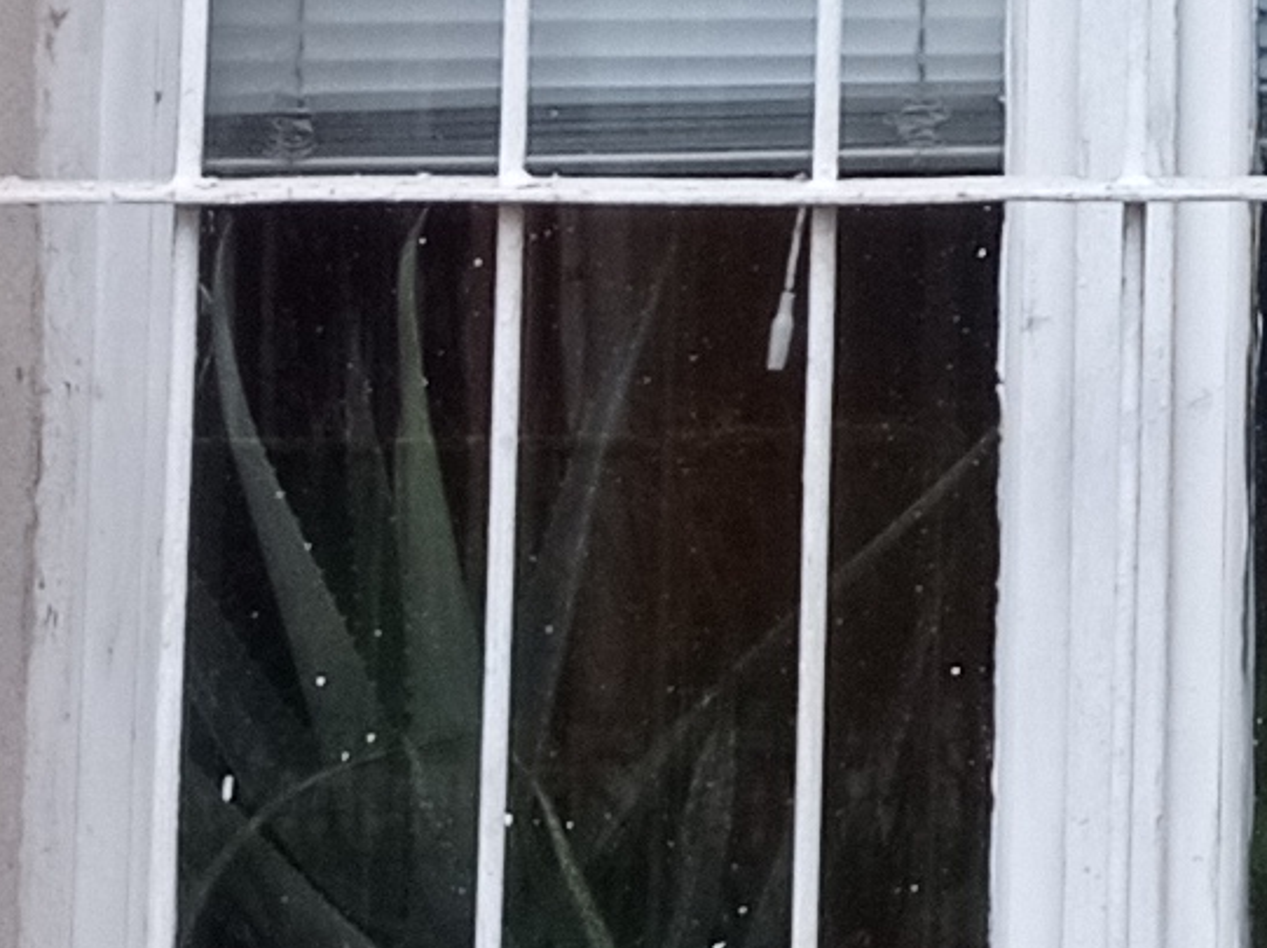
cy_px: -758
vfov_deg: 7.0
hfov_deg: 8.9
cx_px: 2752
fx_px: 7571
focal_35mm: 207
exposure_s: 1/154
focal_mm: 4.74
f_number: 1.79
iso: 100
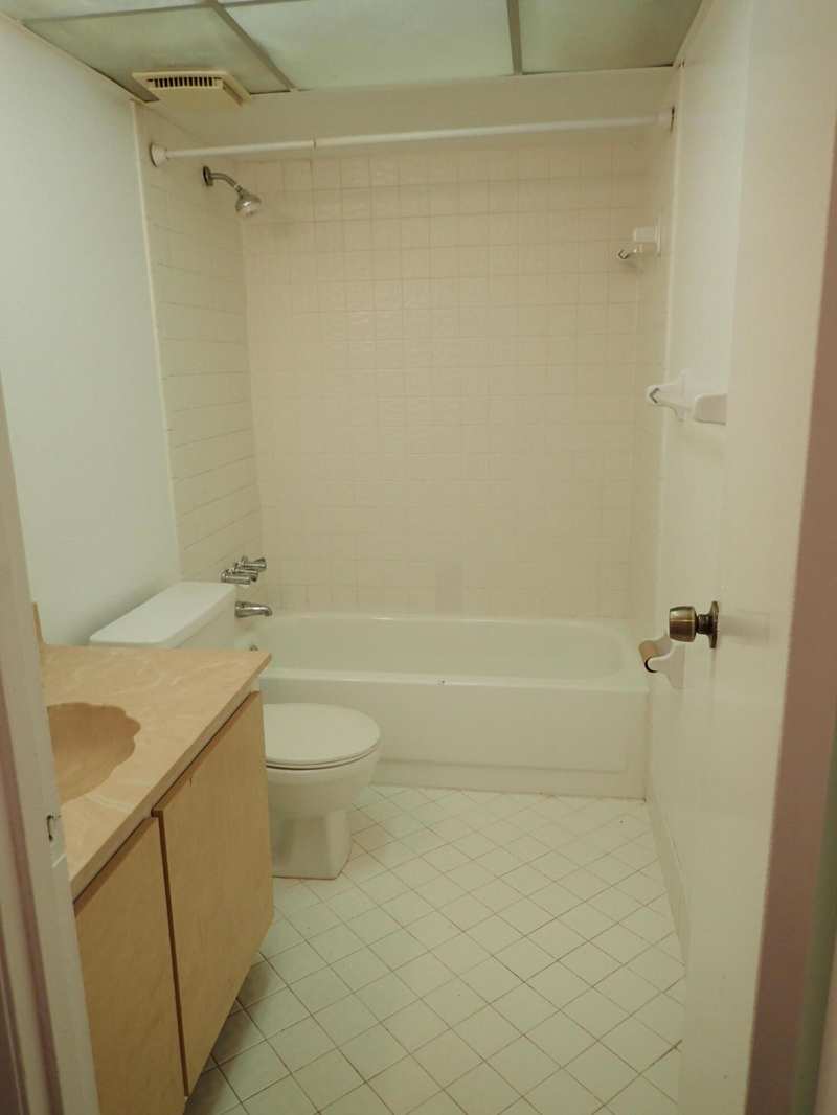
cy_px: 558
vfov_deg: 69.4
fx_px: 806
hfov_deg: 54.9
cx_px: 418
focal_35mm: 25
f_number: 2
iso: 100
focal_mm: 4.5
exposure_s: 1/100
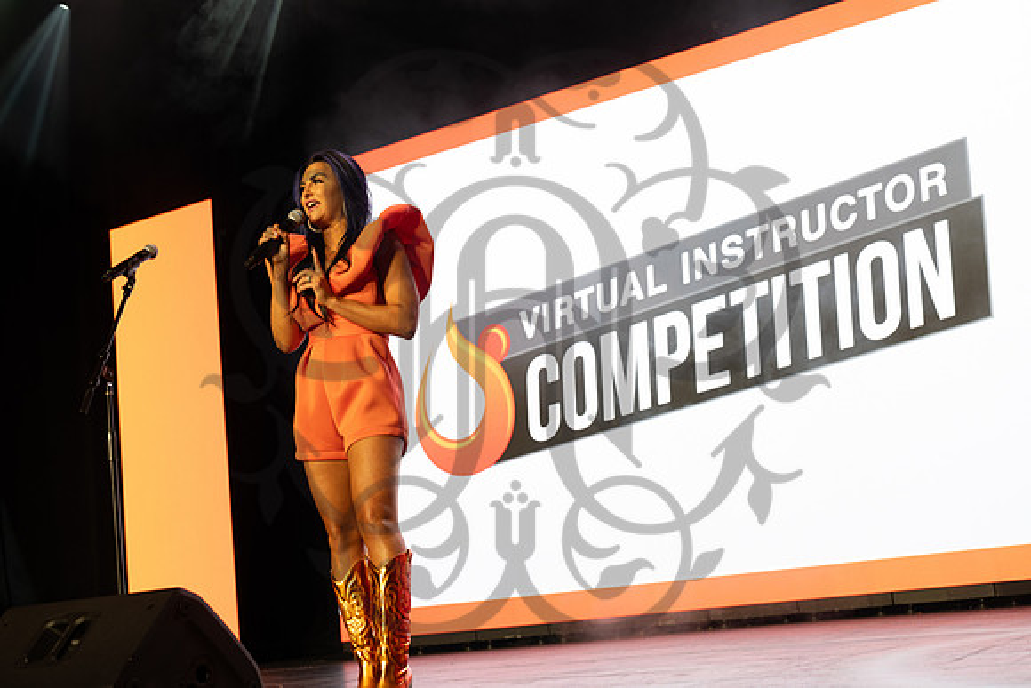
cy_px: 344
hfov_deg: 39.6
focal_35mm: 50
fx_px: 1432
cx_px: 516
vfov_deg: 27.0
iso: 500
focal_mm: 50
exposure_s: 1/80
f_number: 3.5
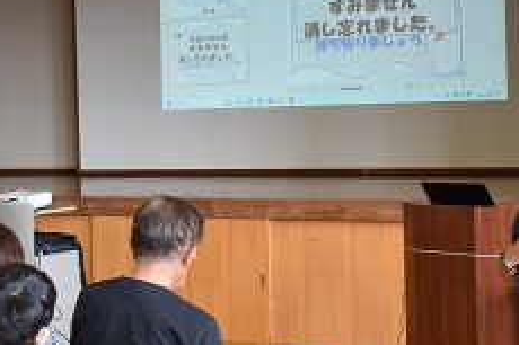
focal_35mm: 82
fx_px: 1186
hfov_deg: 23.9
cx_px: 43
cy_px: 133
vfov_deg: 16.5
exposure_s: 1/125
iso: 1000
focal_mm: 21
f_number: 5.6
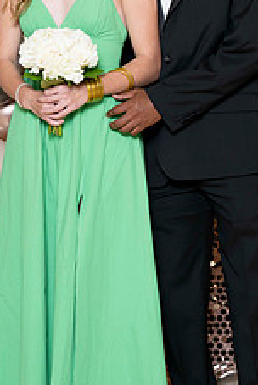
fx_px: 1972
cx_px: 112
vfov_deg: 11.1
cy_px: 31
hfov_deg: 7.5
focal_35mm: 184
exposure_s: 1/200
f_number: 5.6
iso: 250
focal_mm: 93
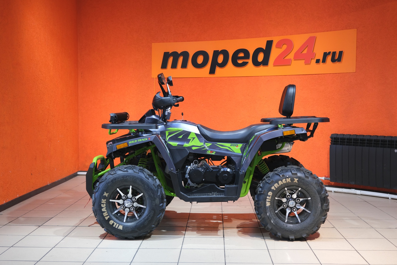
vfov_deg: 32.6
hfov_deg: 47.4
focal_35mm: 41
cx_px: 198
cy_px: 132
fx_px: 452
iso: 1000
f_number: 4
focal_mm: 27.5
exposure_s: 1/60
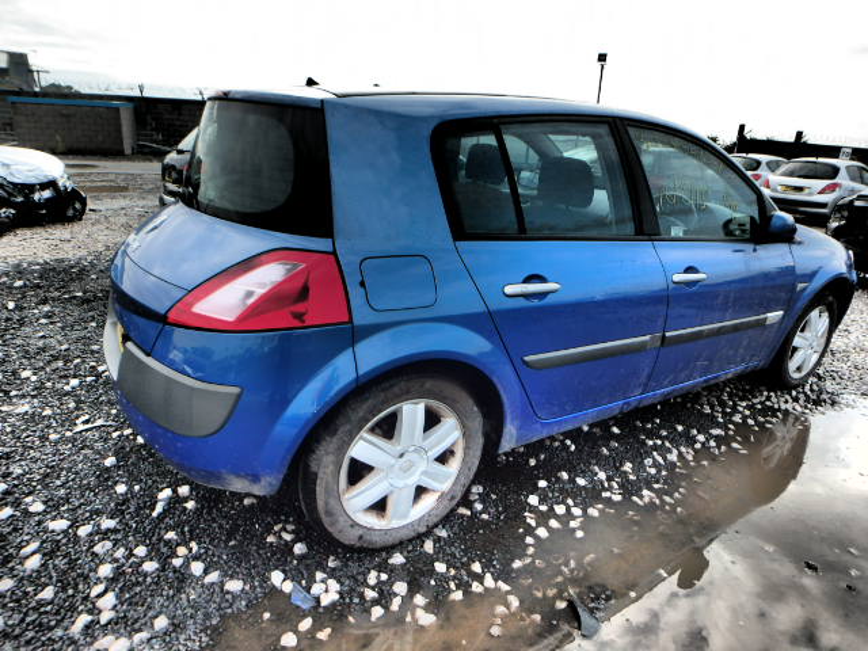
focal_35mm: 21
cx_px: 434
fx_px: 527
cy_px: 326
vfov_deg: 63.4
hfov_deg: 79.0
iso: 125
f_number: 3.5
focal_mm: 3.7
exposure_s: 1/250
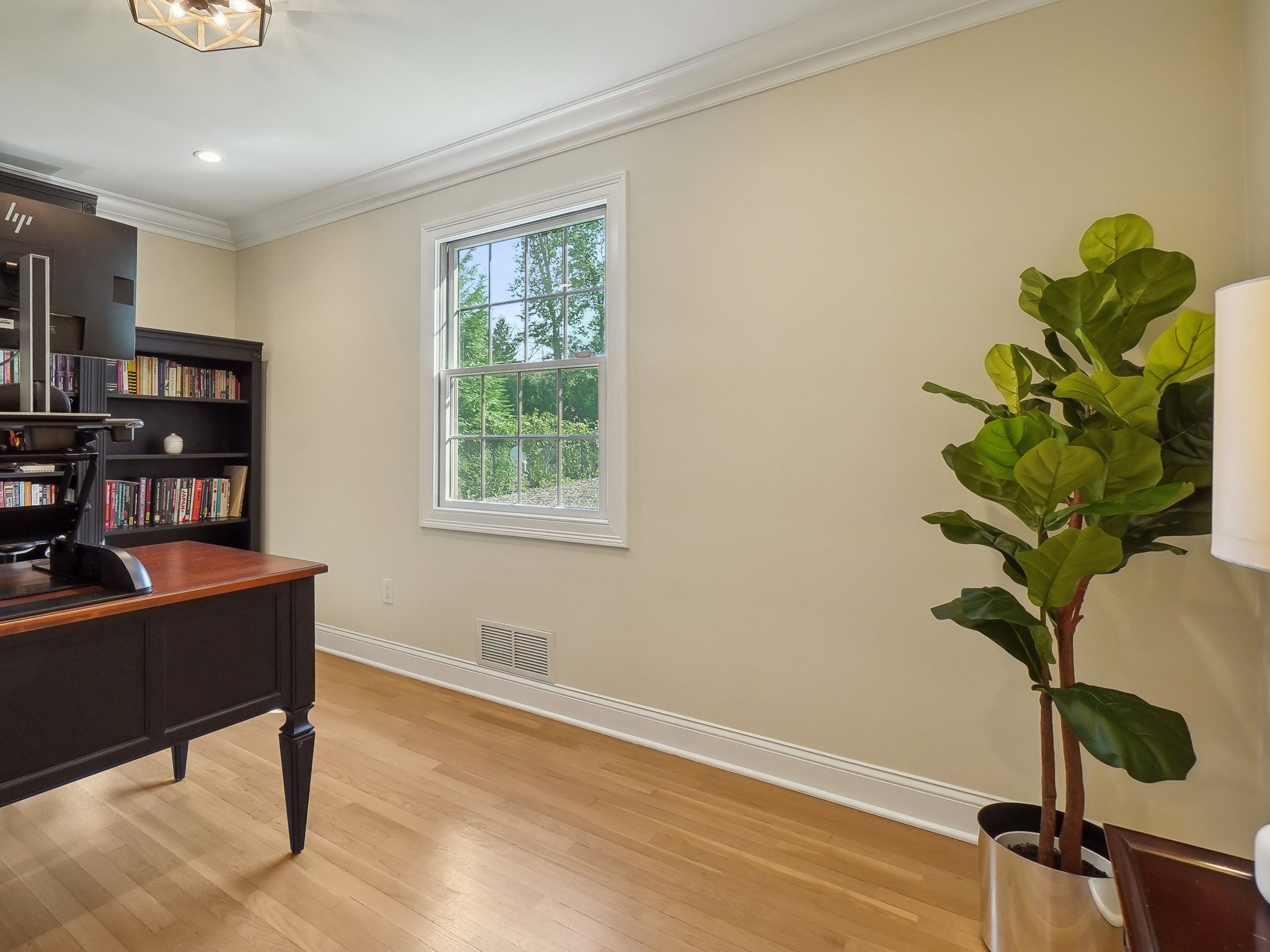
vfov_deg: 74.7
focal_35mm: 17
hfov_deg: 90.3
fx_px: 624
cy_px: 477
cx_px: 533
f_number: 8
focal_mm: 10
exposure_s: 1/40
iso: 400
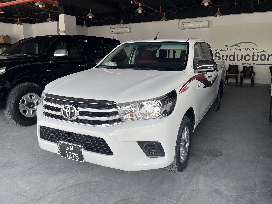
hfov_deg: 65.3
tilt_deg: -10.0
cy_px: 99
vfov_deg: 51.3
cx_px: 140
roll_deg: -0.4
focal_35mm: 27
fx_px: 212
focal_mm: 4.2
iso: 32
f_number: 1.6
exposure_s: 1/636
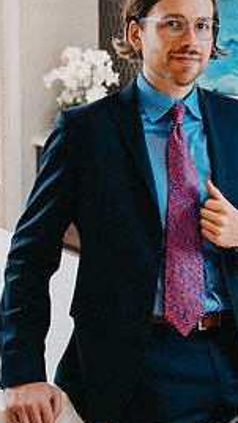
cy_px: 169
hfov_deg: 14.8
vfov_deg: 26.1
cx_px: 205
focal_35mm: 81
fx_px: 908
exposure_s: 1/125
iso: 1600
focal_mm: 46
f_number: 4.5
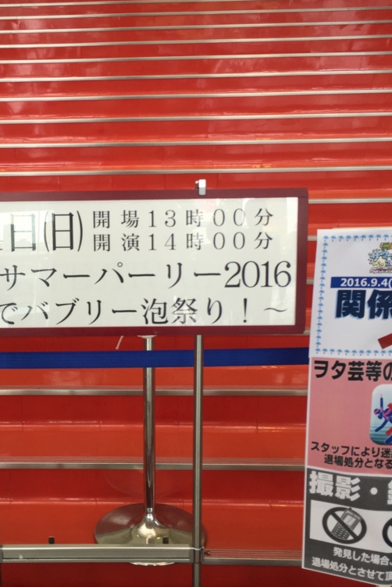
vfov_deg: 47.4
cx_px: 106
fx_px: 670
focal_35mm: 41
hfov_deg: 32.1
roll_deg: +0.6
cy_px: 291
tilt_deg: -13.3
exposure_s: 1/120
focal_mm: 4.15
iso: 32
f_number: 2.2
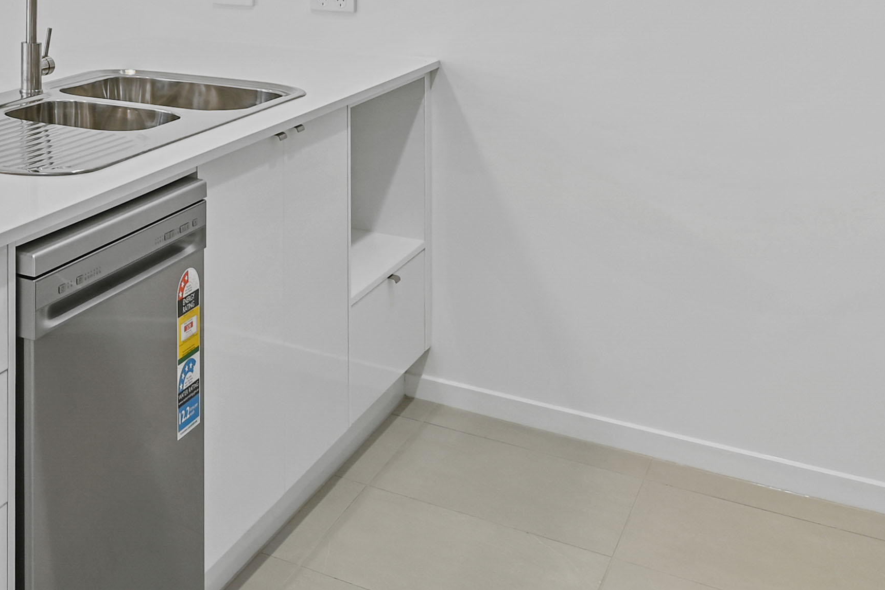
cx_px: -277
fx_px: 1205
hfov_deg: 31.0
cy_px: -19
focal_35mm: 49
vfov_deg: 25.9
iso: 100
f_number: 6.3
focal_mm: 14
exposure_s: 1/8
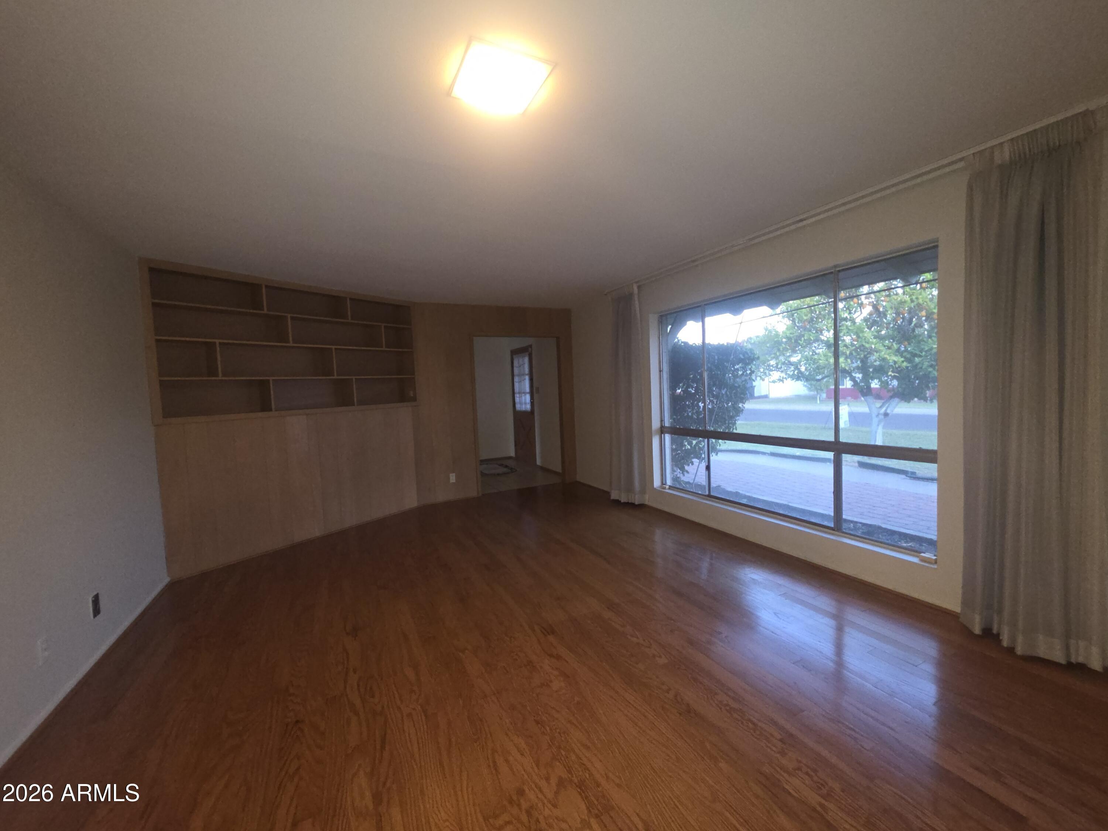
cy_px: 416
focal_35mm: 13
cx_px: 554
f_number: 1.9
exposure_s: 1/30
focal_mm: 2.2
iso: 400
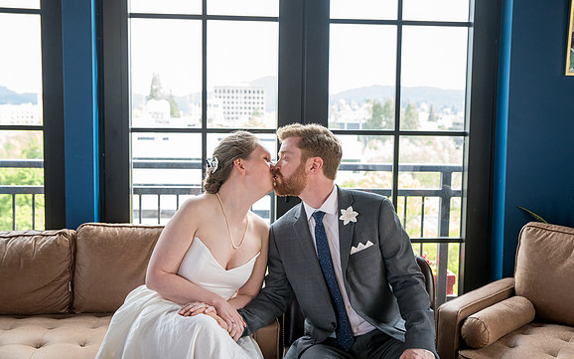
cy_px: 175
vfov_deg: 29.8
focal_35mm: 43
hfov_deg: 46.2
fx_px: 673
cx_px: 287
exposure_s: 1/320
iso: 1600
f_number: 4
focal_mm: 42
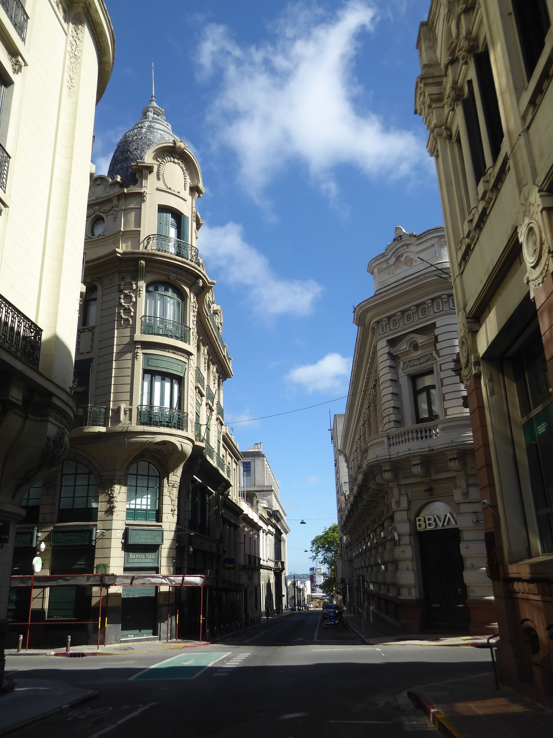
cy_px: 369
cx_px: 276
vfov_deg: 61.7
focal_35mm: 29
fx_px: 618
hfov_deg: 48.2
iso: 80
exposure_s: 1/800
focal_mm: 5
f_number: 3.5
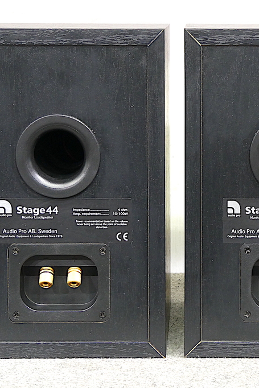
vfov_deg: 16.6
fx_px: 1327
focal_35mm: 123
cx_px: 170
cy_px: 185
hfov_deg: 11.1
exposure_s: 1/2.5
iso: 200
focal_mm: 15
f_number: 4.8
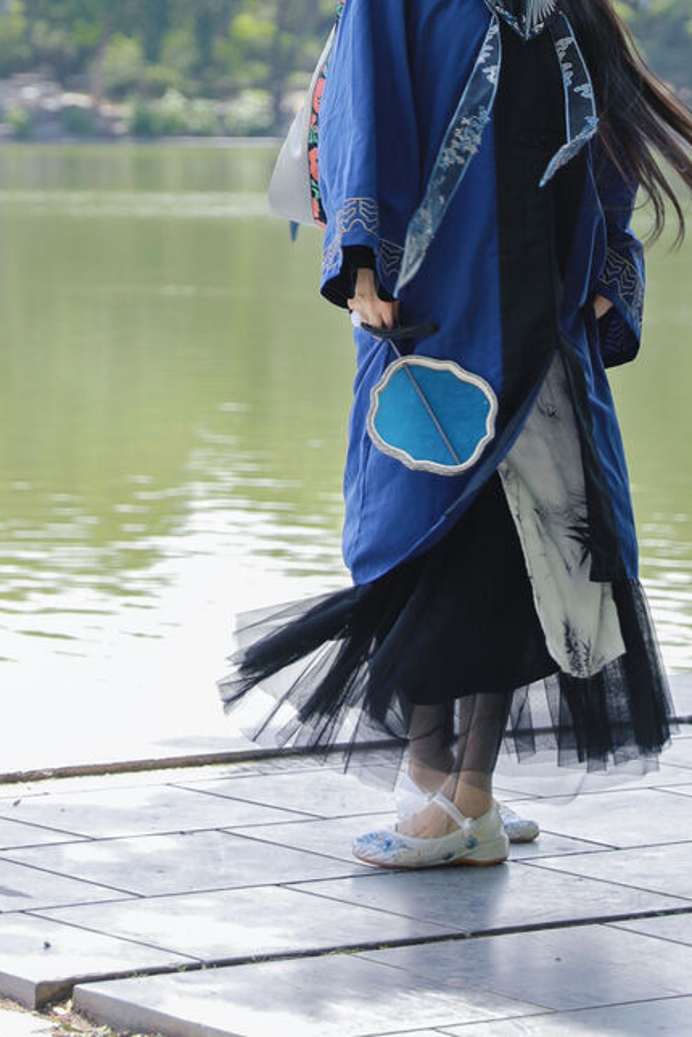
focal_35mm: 176
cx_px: 185
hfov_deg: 7.8
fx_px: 5069
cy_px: -296
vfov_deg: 11.4
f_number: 2.8
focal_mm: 59
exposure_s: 1/400
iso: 100
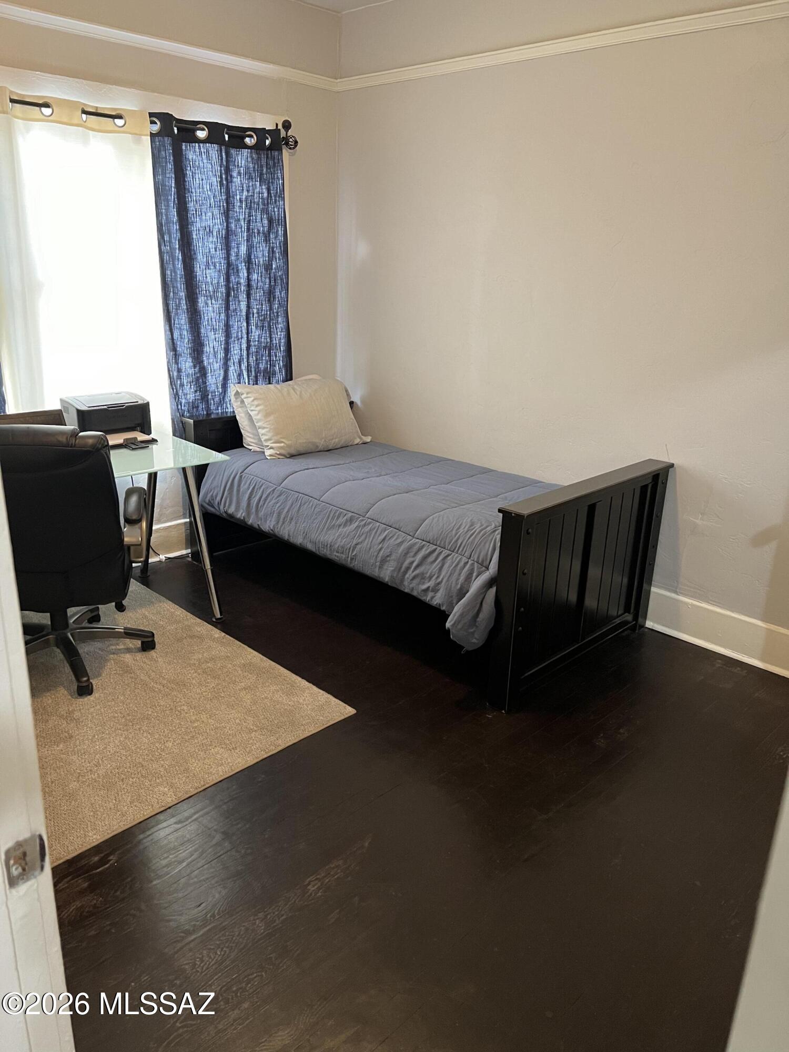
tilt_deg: -19.1
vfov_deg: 67.3
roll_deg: -1.4
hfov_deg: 53.1
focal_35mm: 26
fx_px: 790
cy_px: 526
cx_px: 394
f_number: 1.5
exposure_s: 1/60
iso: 400
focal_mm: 5.7
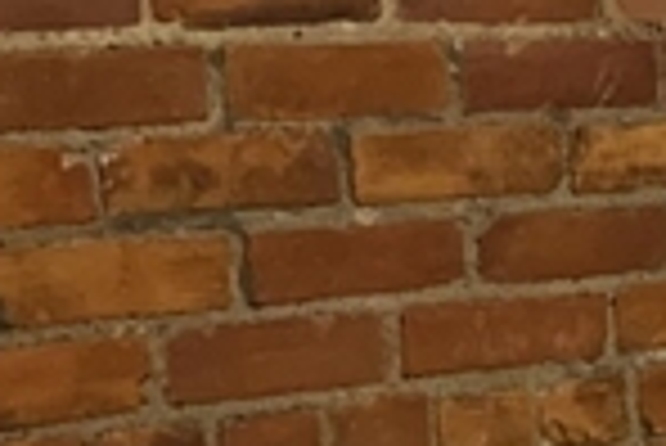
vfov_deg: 7.2
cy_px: 703
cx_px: 1660
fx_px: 3463
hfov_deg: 9.6
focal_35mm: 187
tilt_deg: -10.6
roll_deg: -0.8
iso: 400
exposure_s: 1/30
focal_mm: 4.25
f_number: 1.8
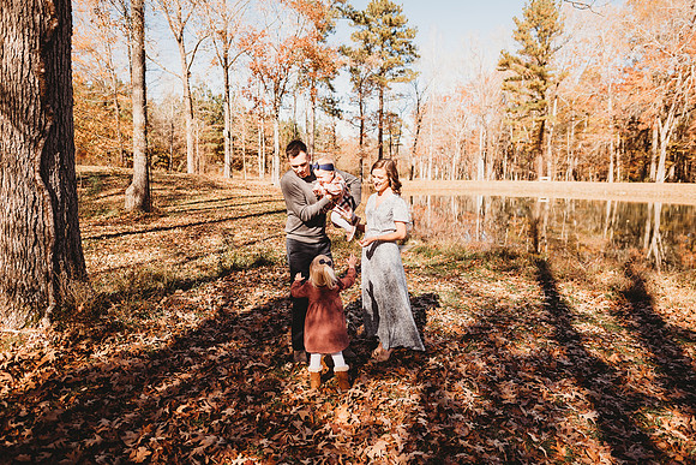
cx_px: 348
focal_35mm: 24
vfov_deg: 53.2
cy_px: 232
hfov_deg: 73.7
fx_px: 464
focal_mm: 24
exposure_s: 1/1600
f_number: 2.8
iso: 100
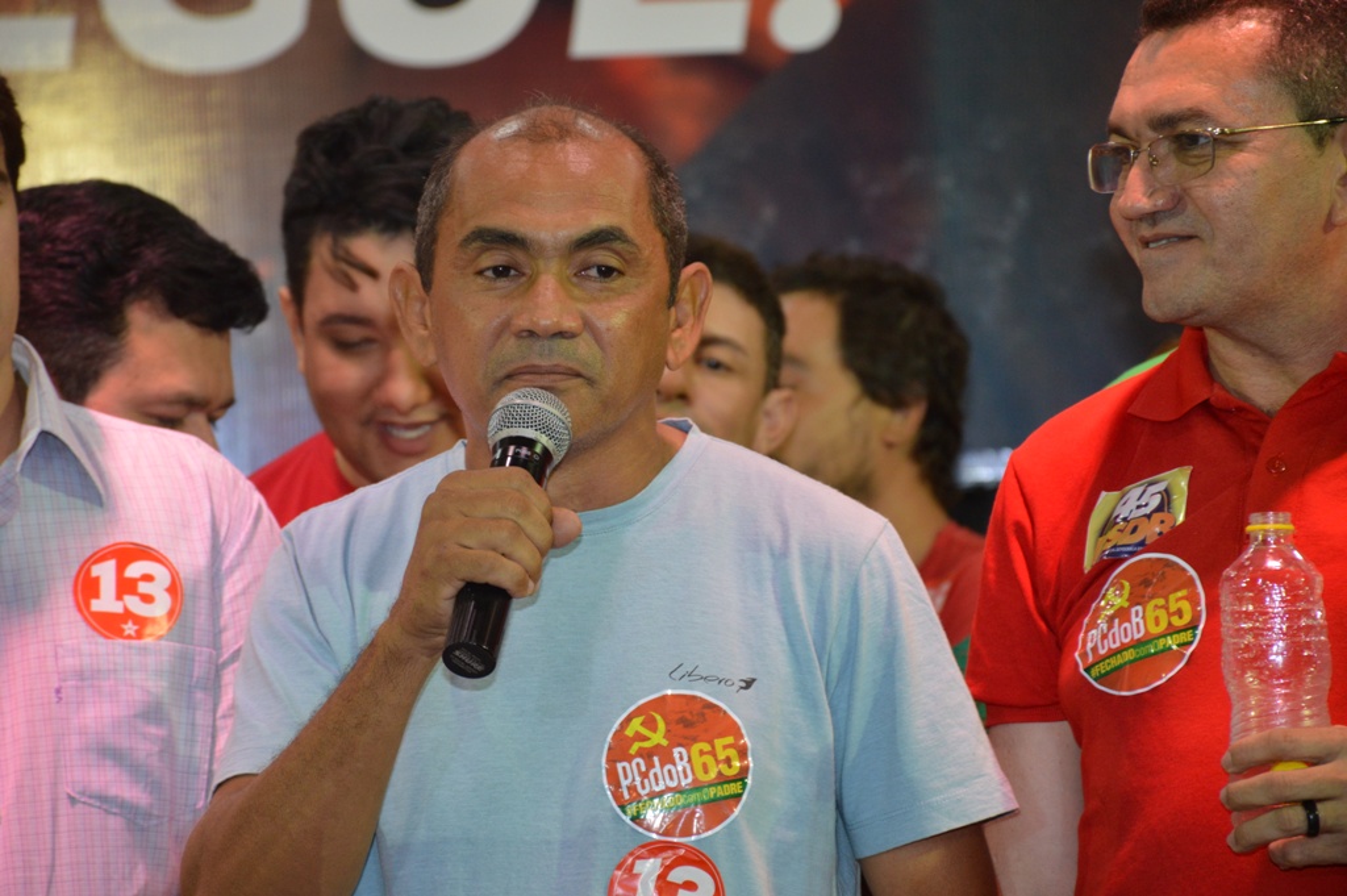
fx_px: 7851
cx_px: 674
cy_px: 448
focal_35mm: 210
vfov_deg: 6.5
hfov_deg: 9.8
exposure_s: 1/60
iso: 800
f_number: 5.6
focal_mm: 140
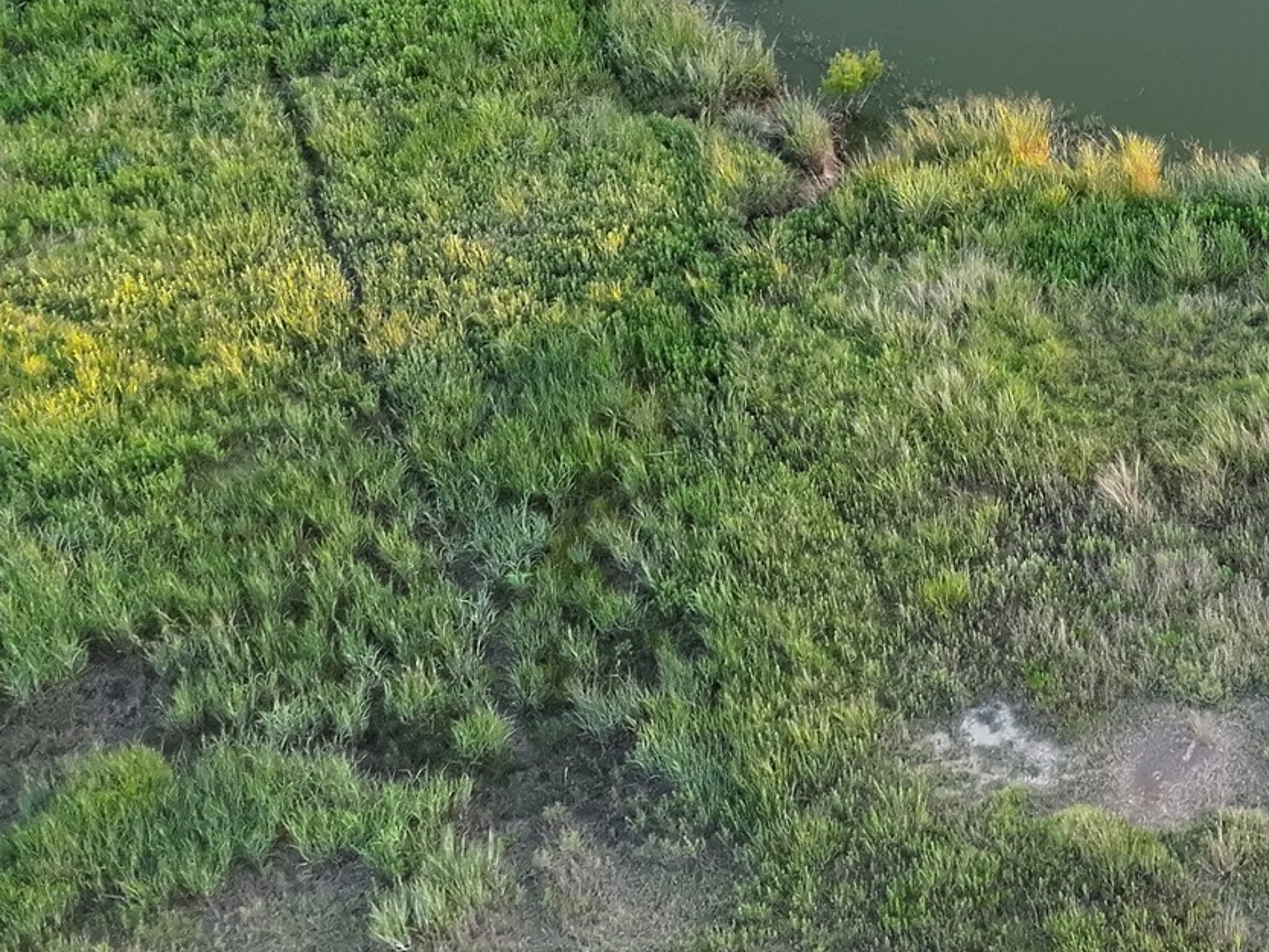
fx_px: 2163
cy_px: -161
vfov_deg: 23.0
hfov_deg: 29.2
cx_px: 1434
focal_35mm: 59
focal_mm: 6.72
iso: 260
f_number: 1.7
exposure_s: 1/500
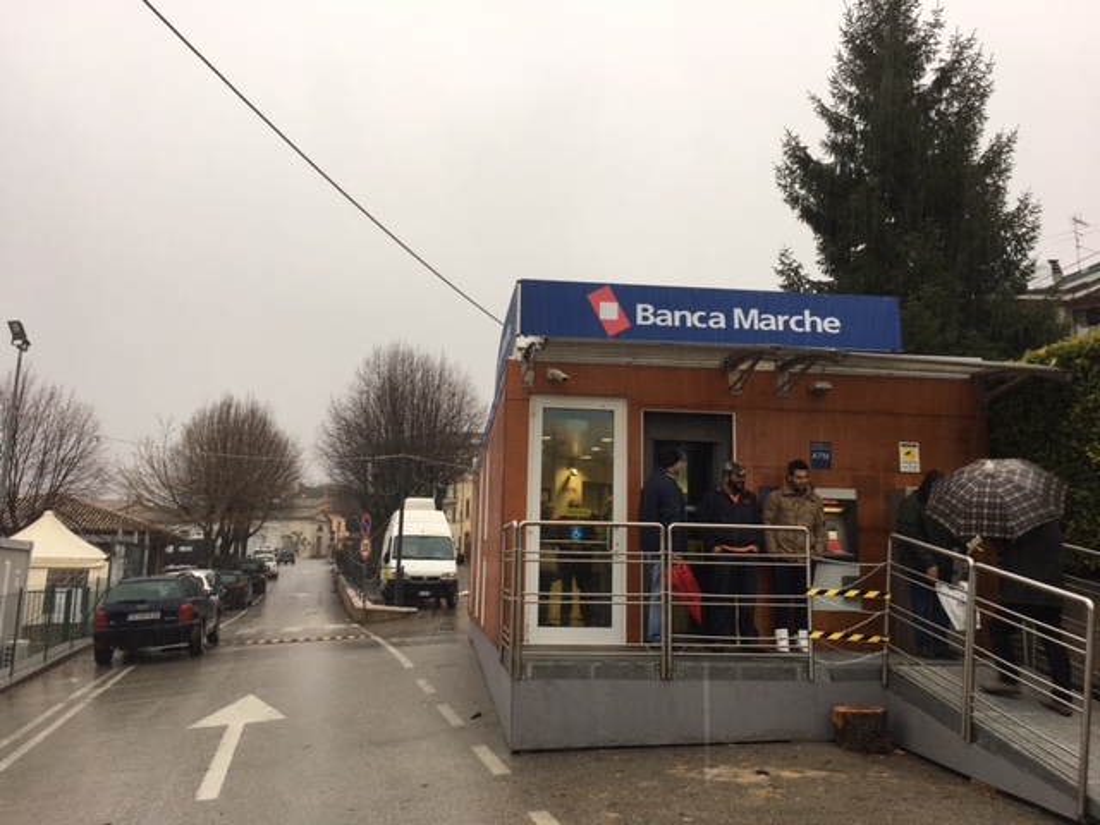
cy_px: 412
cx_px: 550
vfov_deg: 48.2
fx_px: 922
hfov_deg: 61.7
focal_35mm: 29
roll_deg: -1.0
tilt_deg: +10.4
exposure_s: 1/50
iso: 25
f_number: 2.2
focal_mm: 4.15
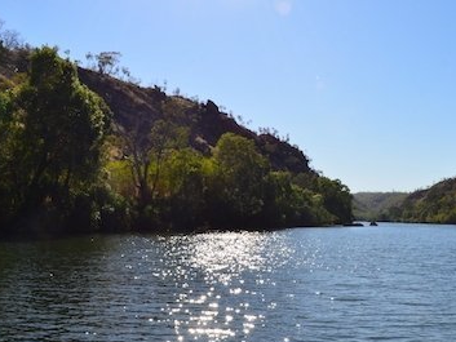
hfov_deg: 39.0
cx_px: 358
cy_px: 181
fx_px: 619
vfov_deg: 30.9
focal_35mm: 47
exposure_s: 1/320
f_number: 10
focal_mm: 18
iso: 200
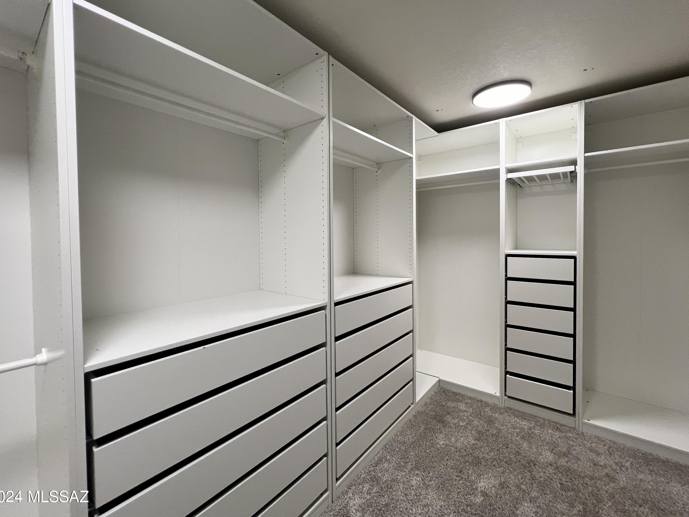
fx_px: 279
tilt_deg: -1.5
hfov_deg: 102.1
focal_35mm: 14
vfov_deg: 85.6
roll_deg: +0.5
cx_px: 346
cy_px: 244
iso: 200
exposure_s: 1/120
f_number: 1.8
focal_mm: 1.57
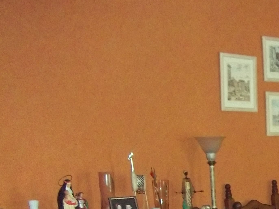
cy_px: 270
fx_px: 750
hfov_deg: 19.0
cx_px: 393
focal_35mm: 93
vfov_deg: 15.2
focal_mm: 5.7
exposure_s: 1/30
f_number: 2.9
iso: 400
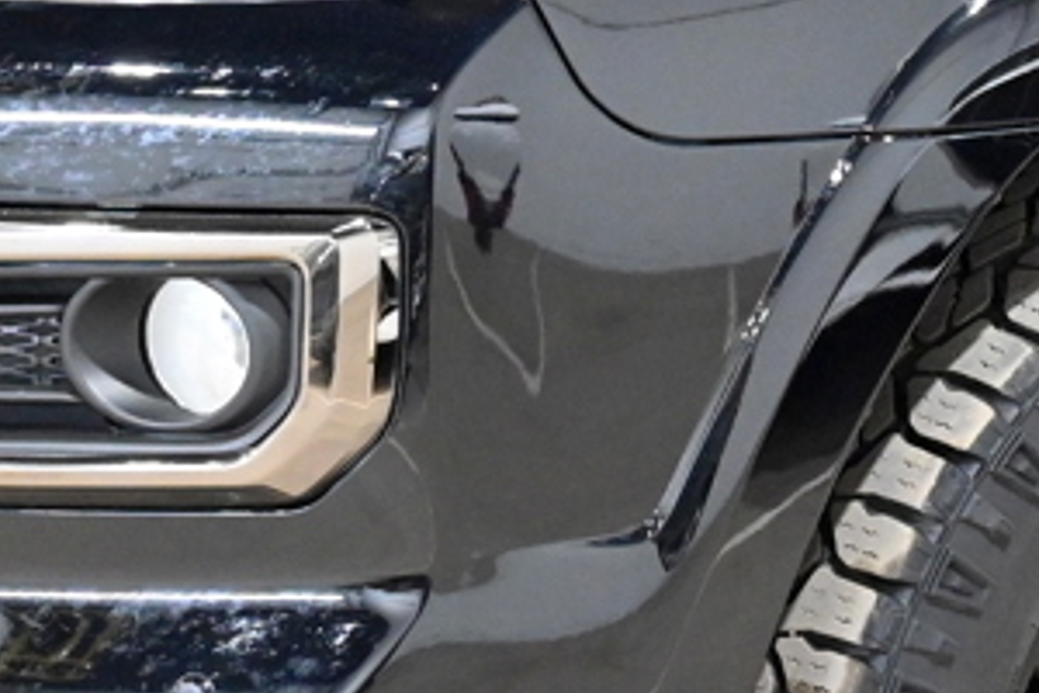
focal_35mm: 216
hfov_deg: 9.2
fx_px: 6234
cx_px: 1628
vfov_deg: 6.3
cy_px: 49
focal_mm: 40
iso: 4000
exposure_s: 1/60
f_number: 5
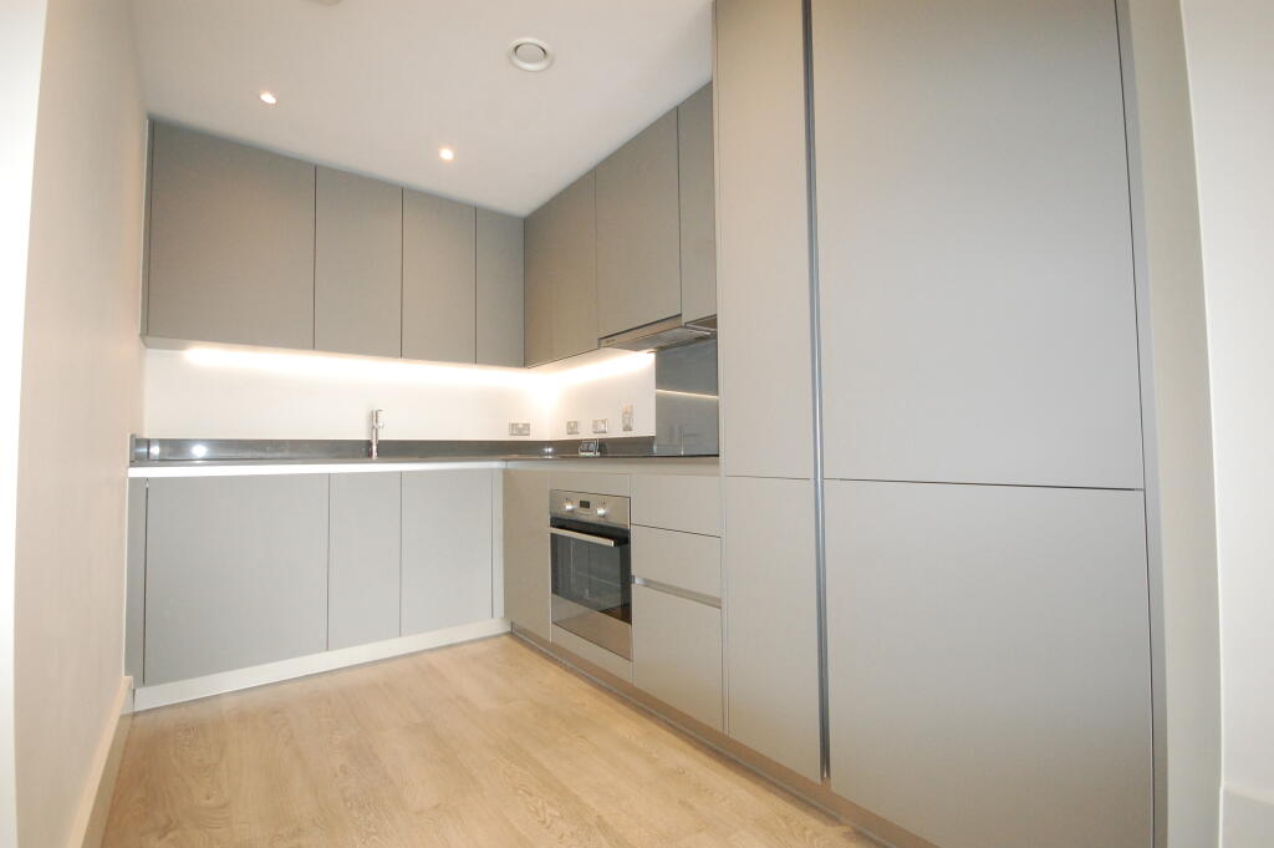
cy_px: 424
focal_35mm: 15
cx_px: 637
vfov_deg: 77.2
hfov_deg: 100.4
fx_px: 530
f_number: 5
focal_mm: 10
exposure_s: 1/160
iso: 1600
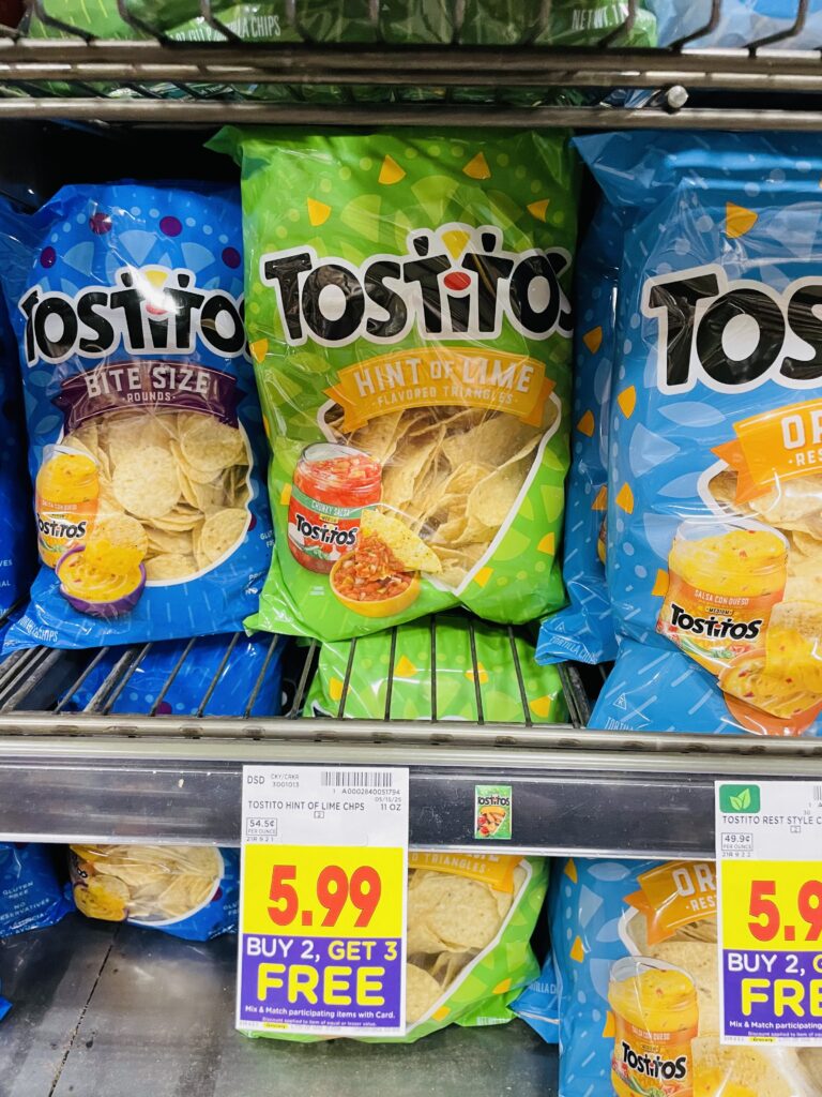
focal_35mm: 26
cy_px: 548
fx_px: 823
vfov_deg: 67.3
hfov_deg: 53.1
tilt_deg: -23.4
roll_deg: -0.4
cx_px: 411
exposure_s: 1/60
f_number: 1.6
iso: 250
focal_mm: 4.2
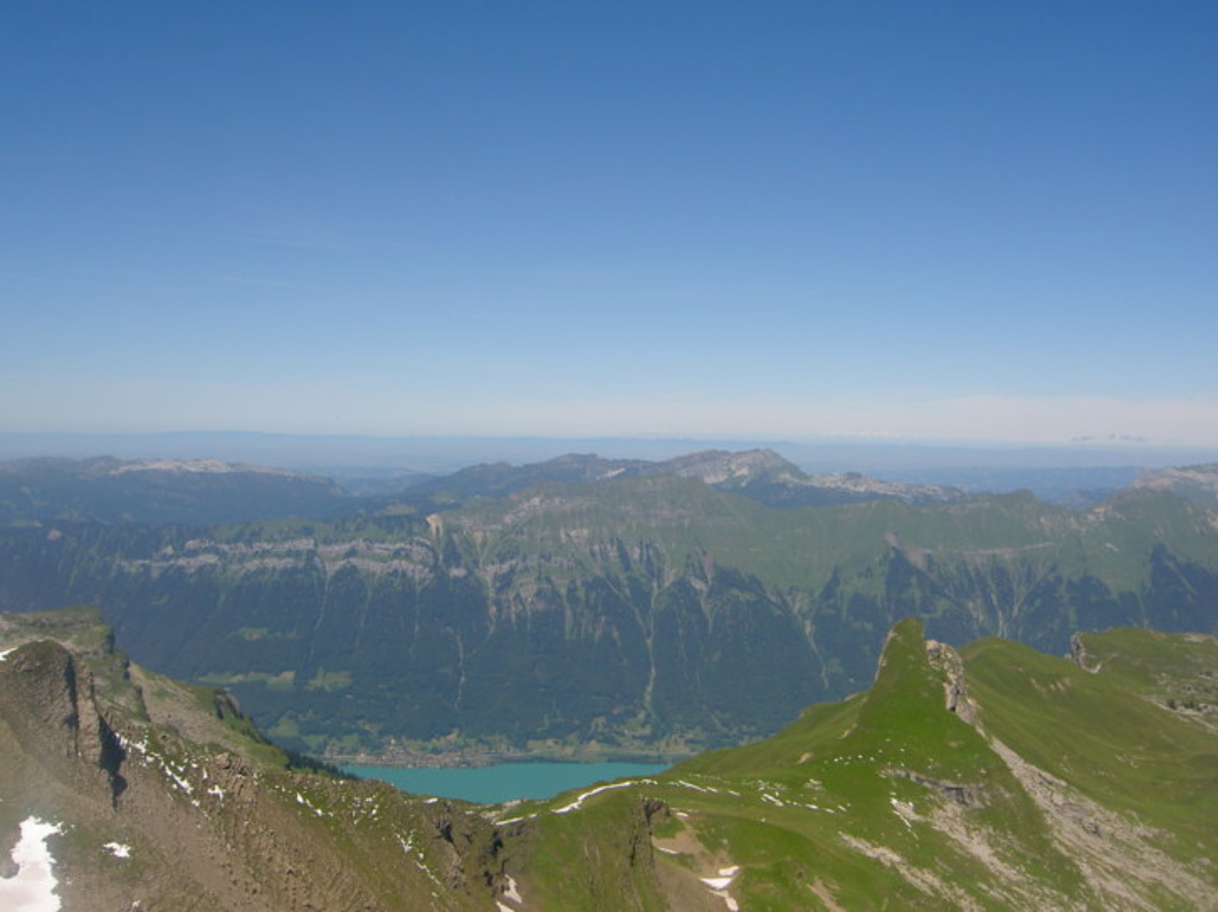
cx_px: 609
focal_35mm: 34
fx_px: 1196
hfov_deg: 54.0
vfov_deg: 41.8
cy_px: 456
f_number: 4.7
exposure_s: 1/400
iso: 50
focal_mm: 5.6
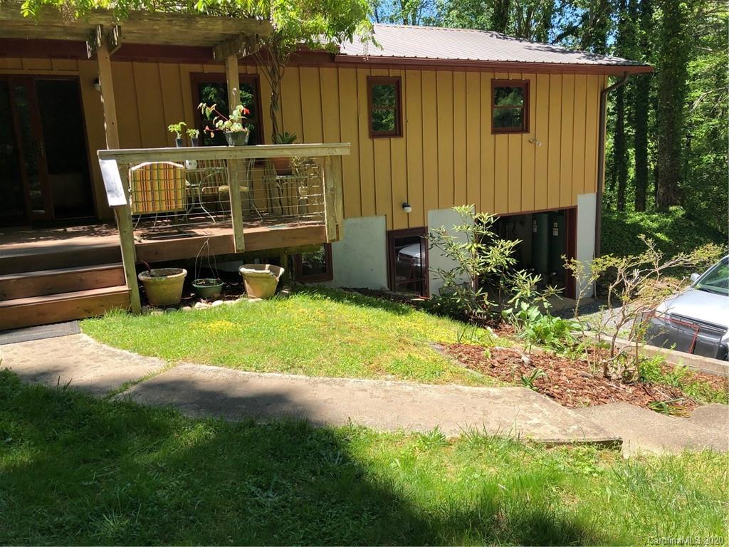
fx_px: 590
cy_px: 274
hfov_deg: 63.4
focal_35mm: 28
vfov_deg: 49.7
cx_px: 364
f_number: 1.8
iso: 20
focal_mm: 3.99
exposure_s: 1/665
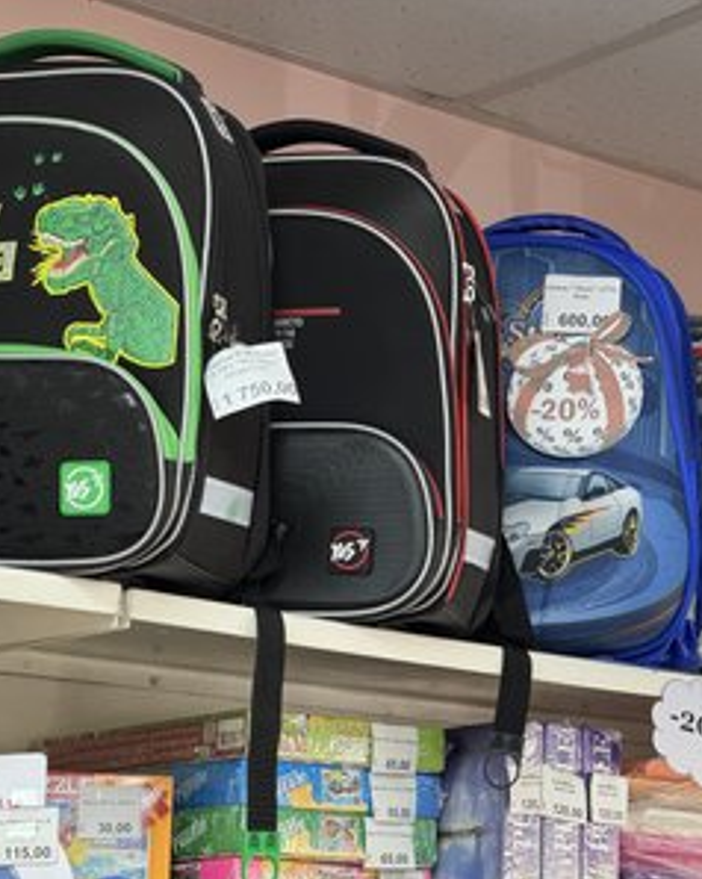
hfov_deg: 15.2
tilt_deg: +13.4
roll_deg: -0.6
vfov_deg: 19.0
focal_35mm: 101
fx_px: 2626
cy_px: 440
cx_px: 472
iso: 400
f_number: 2.8
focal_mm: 9
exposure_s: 1/60
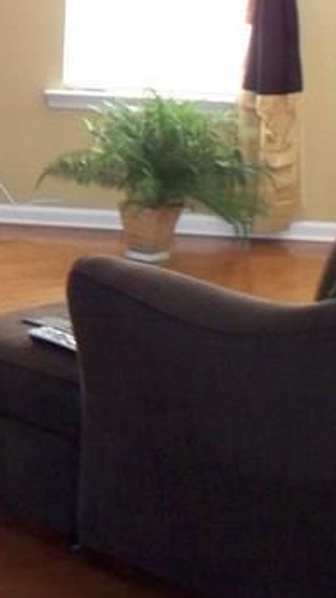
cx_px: -214
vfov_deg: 18.4
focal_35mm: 115
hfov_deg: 10.1
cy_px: 93
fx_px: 1824
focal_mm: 7.54
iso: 320
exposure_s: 1/60
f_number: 2.8
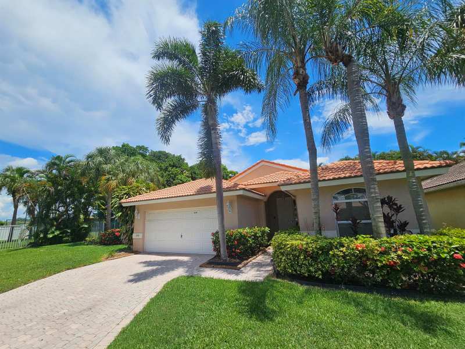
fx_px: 175
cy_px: 174
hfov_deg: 106.2
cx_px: 232
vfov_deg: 89.9
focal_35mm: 13
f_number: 2.2
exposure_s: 1/3717
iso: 50
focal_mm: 2.2
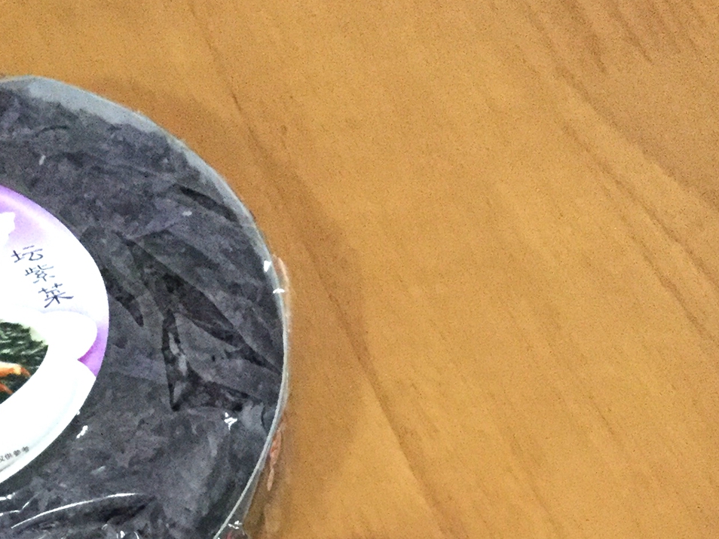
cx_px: 87
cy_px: 752
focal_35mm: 78
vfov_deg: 17.4
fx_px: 1620
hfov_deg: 24.4
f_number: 2.4
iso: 320
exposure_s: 1/17
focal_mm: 3.3
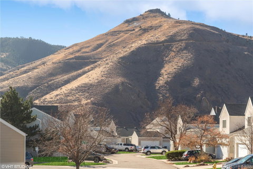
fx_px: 513
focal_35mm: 73
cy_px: 84
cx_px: 126
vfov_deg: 18.7
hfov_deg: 27.7
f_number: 11
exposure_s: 1/90
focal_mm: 73
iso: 200
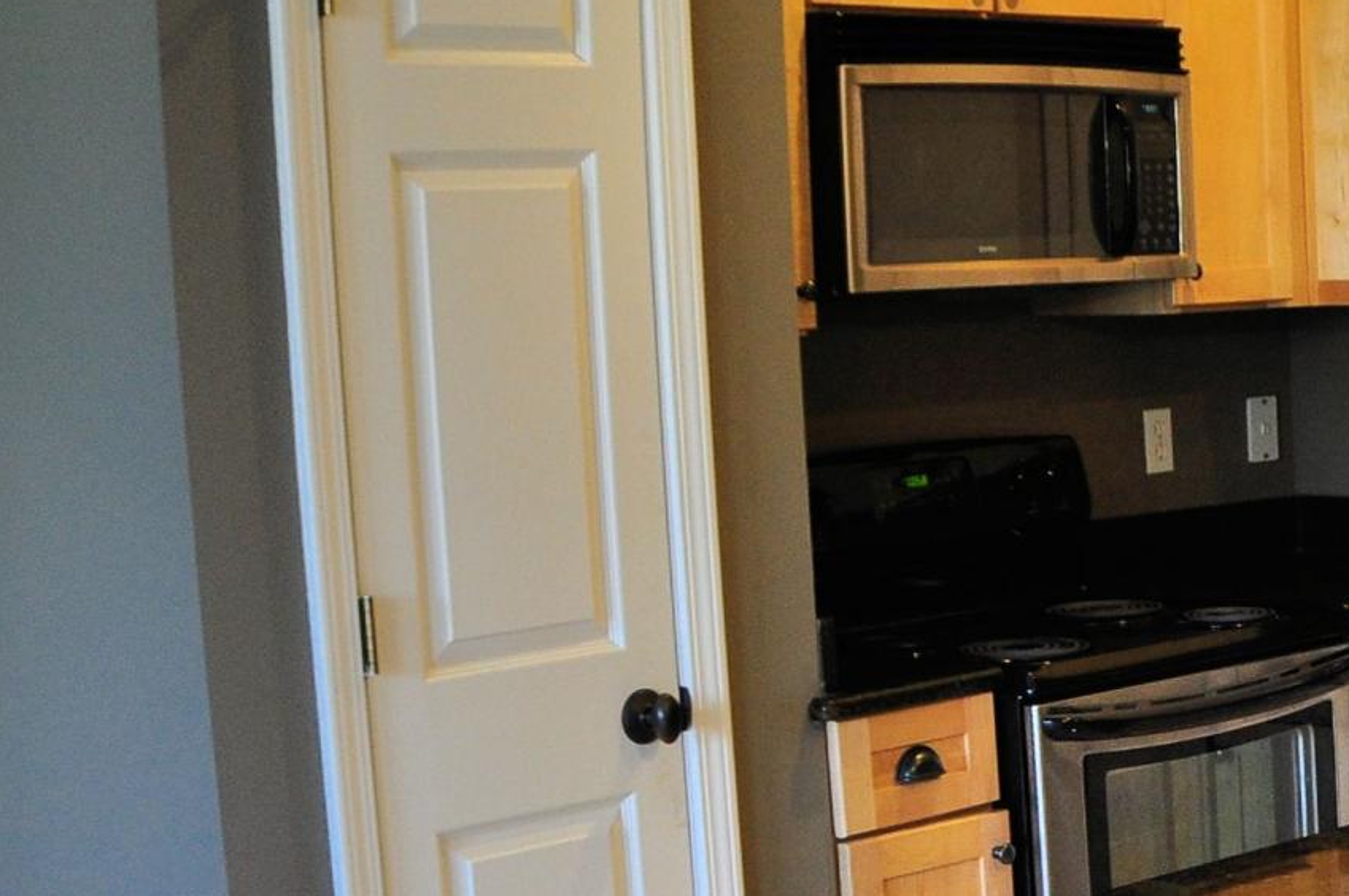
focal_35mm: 106
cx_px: 1872
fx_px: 3967
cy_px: 704
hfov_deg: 17.8
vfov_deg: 12.8
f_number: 3.8
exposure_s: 1/25
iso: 400
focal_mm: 20
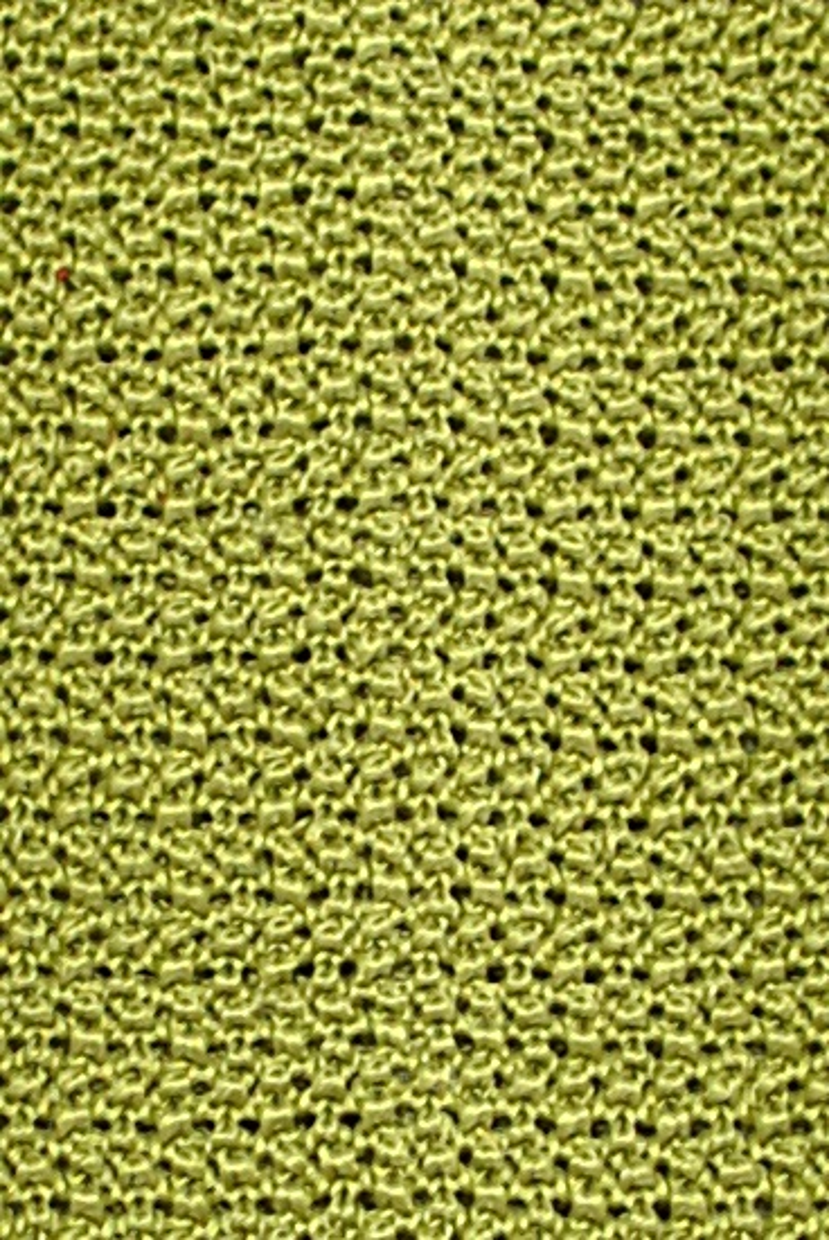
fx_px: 930
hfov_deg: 48.0
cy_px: 620
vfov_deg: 67.3
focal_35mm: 27
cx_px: 414
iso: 100
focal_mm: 18
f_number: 3.5
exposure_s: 1/30
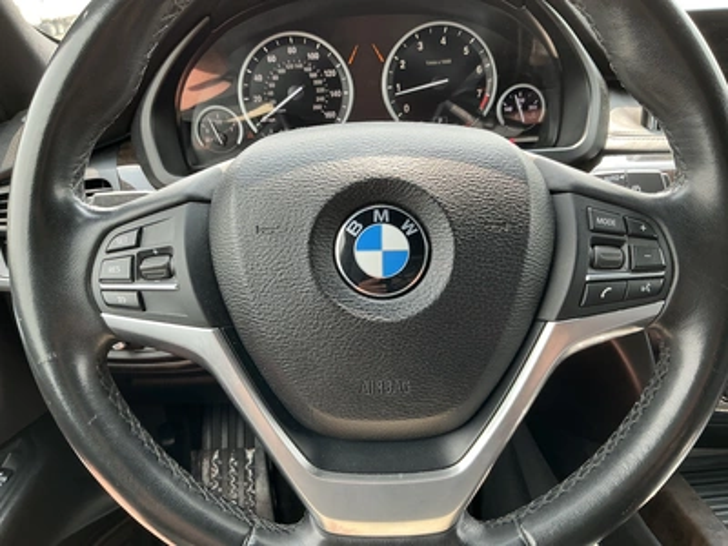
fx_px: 589
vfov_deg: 49.7
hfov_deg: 63.4
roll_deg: +5.4
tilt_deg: -25.0
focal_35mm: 28
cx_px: 364
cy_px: 273
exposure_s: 1/122
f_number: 1.8
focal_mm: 3
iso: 32
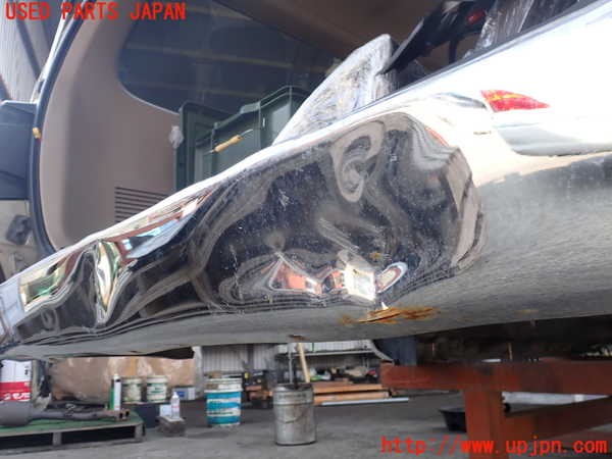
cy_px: 230
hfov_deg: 60.0
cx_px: 306
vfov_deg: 46.8
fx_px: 530
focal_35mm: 30
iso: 100
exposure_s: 1/125
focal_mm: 5.4
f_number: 3.2
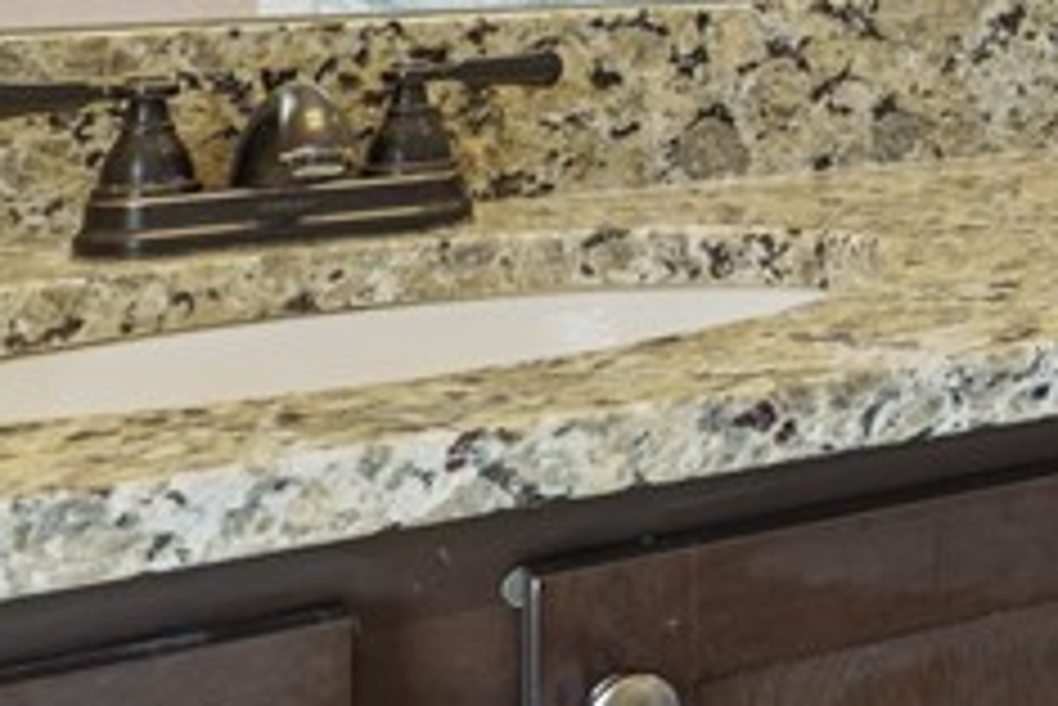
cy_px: -175
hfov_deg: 19.2
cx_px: 1994
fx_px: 2176
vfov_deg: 17.5
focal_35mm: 74
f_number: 11
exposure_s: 1.6
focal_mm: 16
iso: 100
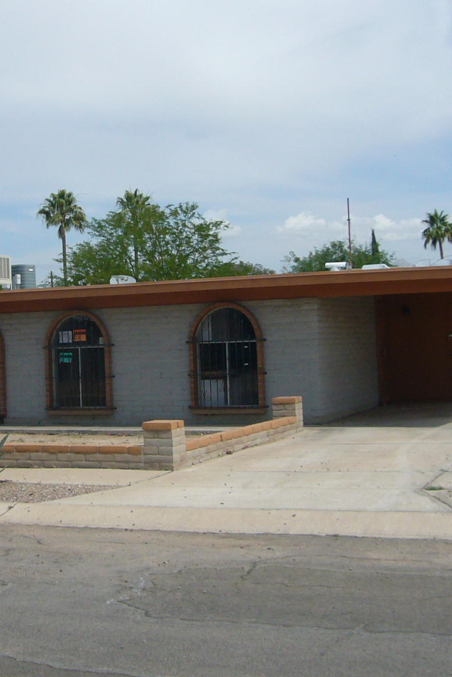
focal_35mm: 57
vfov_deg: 35.0
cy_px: 334
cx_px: 117
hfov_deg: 23.6
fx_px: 1073
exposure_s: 1/500
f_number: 5.6
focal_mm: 4.7
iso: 80
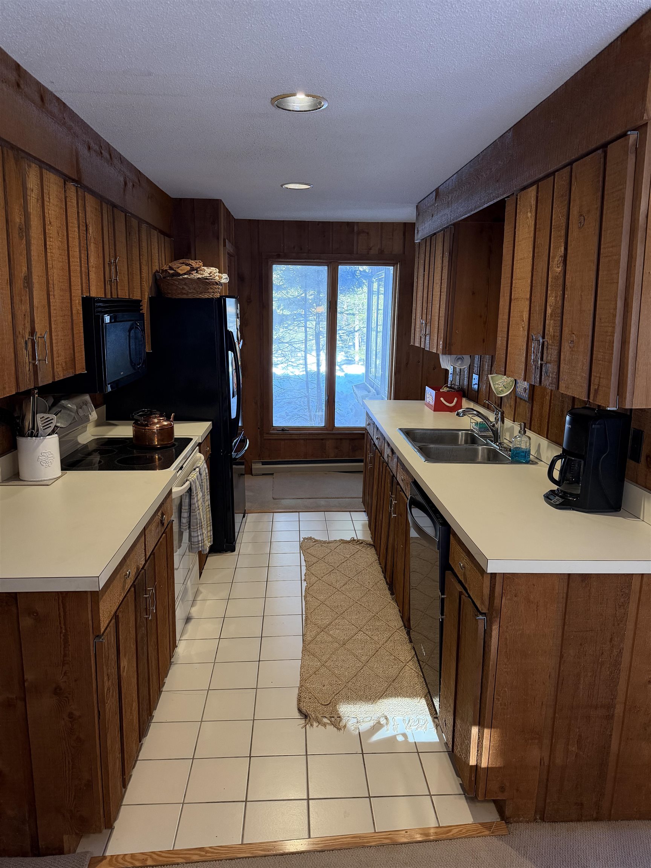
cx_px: 326
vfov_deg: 71.6
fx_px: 602
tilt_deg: -11.1
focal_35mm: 24
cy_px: 434
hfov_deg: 56.8
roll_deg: -0.3
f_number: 1.78
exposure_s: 1/120
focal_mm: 6.76
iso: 400
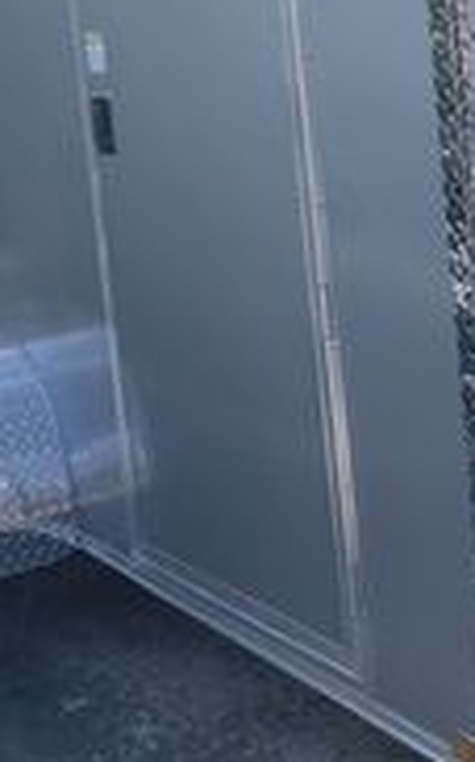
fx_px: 1619
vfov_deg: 26.1
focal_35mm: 78
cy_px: 183
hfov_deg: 16.5
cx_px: 408
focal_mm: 3.99
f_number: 1.8
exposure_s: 1/813
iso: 20
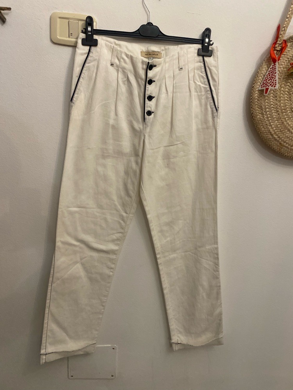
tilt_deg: -15.9
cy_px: 195
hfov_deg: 53.1
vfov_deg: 67.3
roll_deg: -5.0
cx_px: 146
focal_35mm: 26
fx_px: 293
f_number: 1.8
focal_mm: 4.25
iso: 320
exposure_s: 1/50
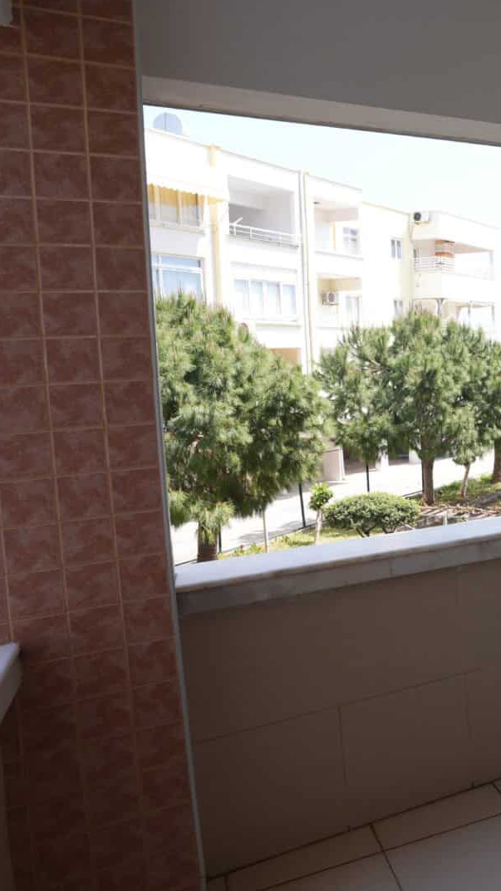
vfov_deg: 57.9
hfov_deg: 27.3
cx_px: 695
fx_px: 804
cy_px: 389
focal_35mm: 34
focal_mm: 17
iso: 100
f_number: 5.6
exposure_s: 1/125
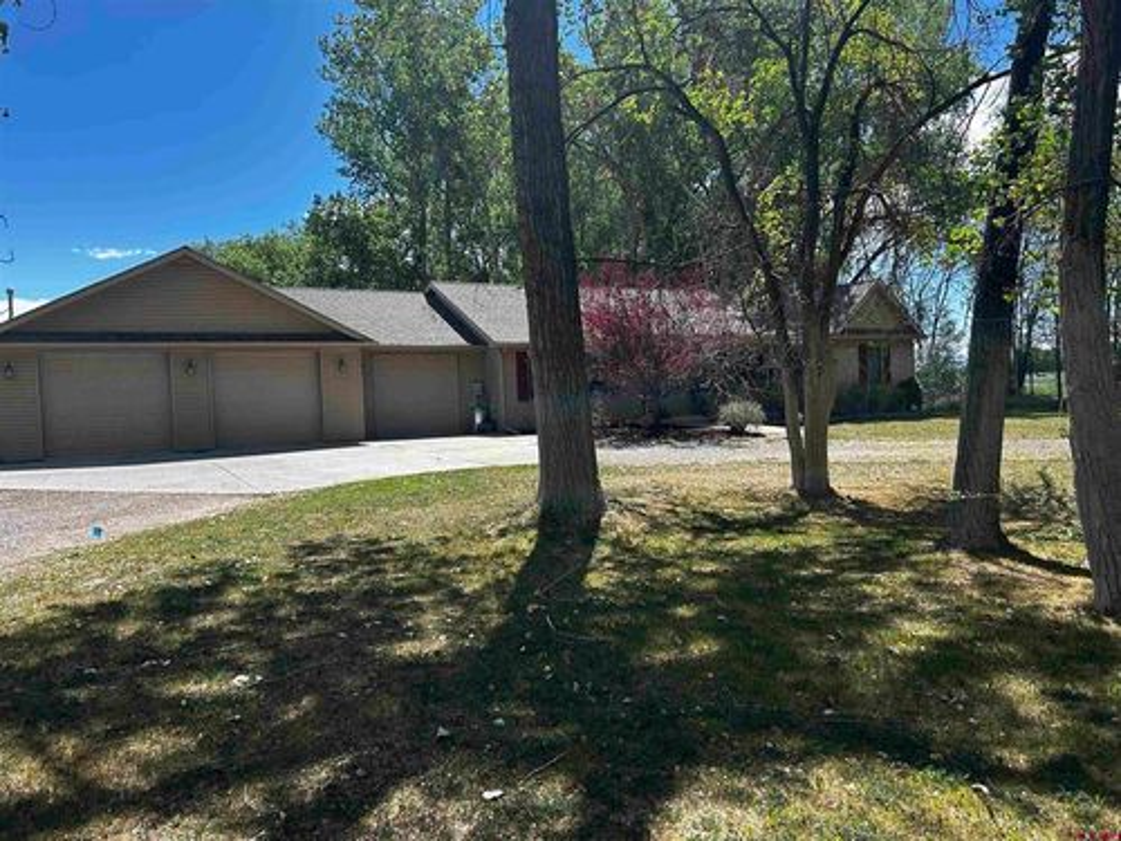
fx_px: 842
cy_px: 420
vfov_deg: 53.1
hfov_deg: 67.3
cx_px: 560
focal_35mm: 26
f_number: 1.5
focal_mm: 5.7
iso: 50
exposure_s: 1/1901
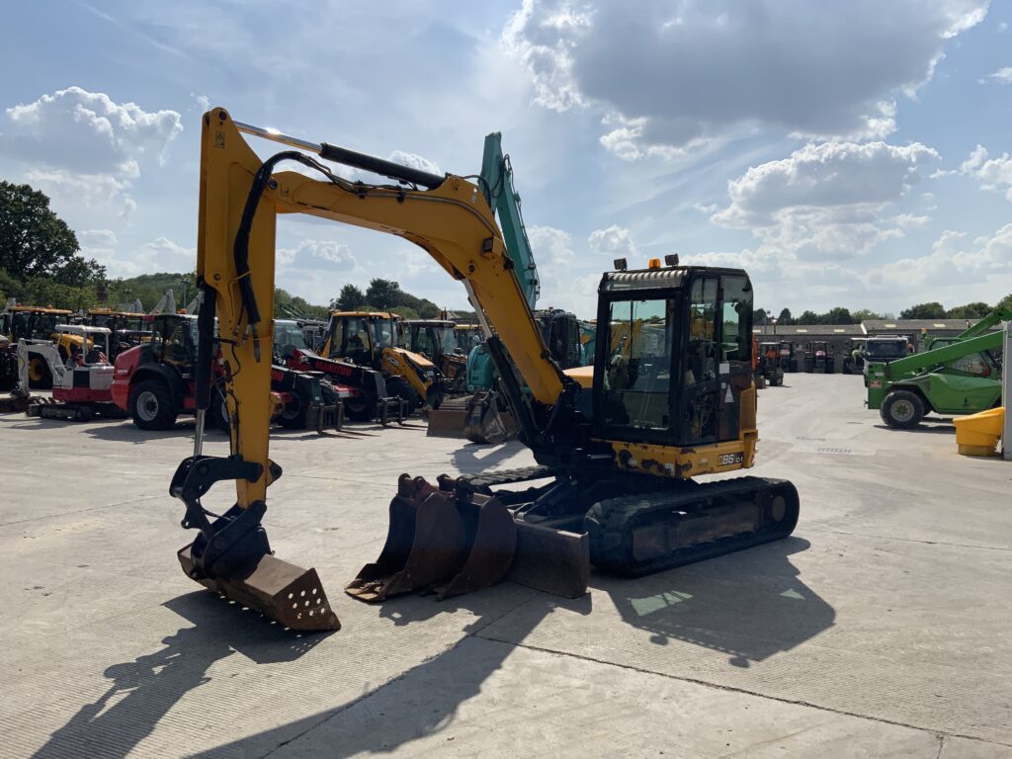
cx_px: 506
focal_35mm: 29
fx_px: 848
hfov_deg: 61.7
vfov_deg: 48.2
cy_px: 380
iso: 20
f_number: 1.8
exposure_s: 1/4405
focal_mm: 3
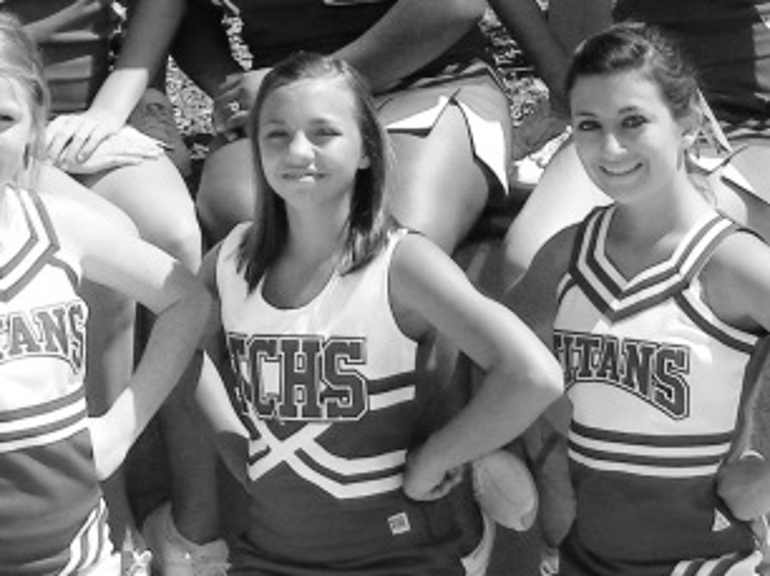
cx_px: 123
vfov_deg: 10.8
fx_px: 2978
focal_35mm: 134
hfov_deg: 14.6
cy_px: -136
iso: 80
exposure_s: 1/125
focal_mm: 7.1
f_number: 7.6
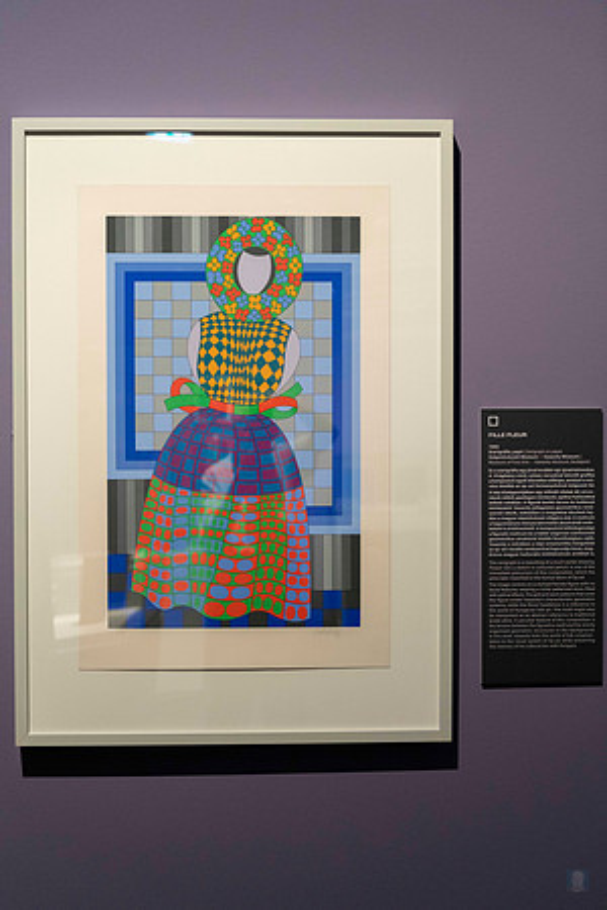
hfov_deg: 28.1
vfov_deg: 41.1
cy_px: 455
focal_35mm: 48
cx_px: 304
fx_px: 1214
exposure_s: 1/100
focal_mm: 48
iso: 2000
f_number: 2.8
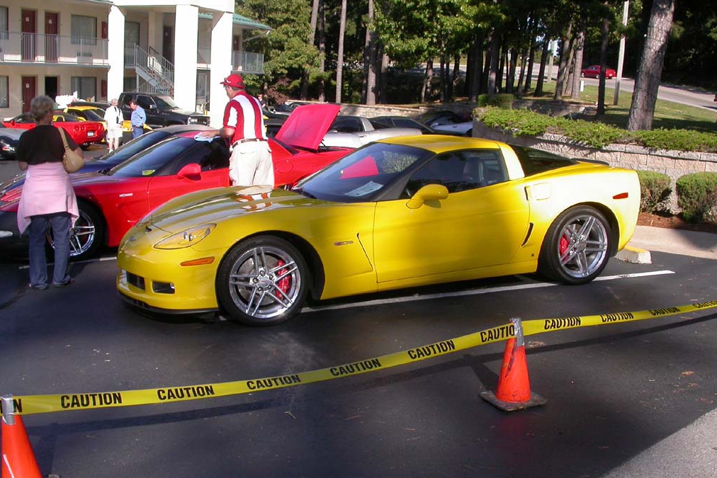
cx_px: 359
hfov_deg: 48.5
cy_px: 254
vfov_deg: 33.4
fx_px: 797
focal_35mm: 40
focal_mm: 7.85
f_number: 6
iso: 100
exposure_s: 1/297
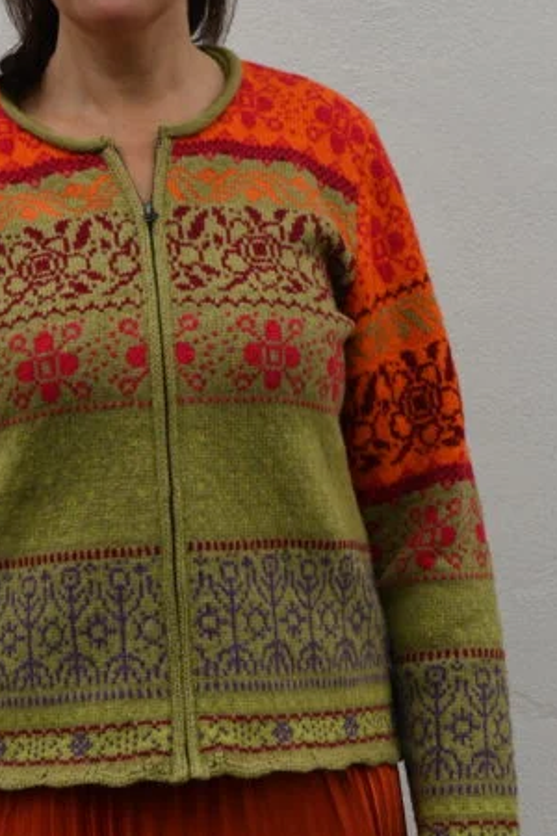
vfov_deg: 14.6
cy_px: 316
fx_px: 3249
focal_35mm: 140
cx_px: 145
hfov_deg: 9.8
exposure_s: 1/180
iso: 3200
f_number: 6.7
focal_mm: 70
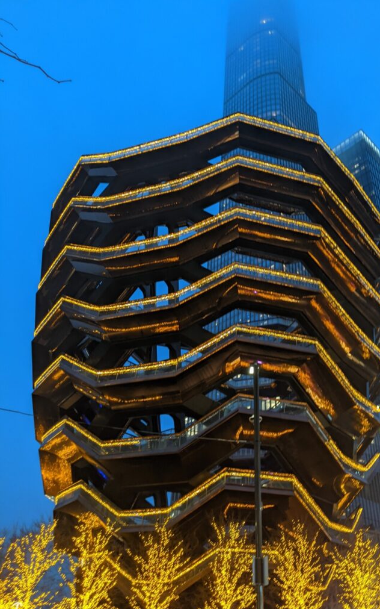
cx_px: 230
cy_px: 308
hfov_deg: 42.9
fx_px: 480
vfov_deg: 64.6
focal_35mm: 29
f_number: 1.8
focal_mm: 4.44
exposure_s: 1/24
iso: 91
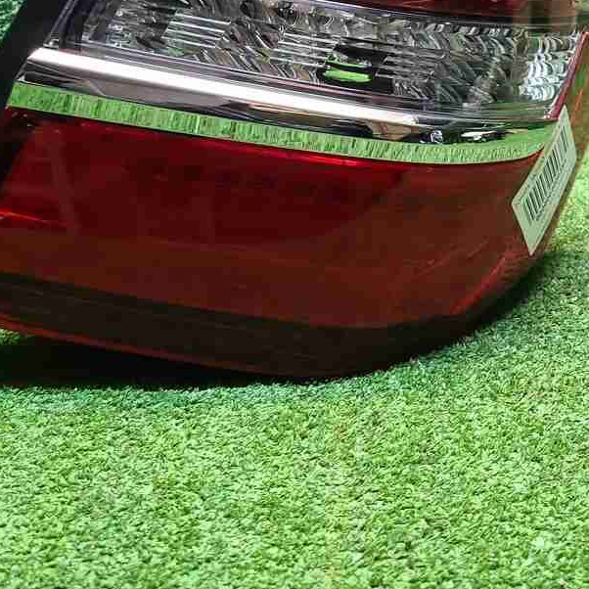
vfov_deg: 30.2
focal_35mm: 55
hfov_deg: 31.1
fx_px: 1059
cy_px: 107
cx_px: 278
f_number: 1.8
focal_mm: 5.4
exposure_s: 1/50
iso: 254
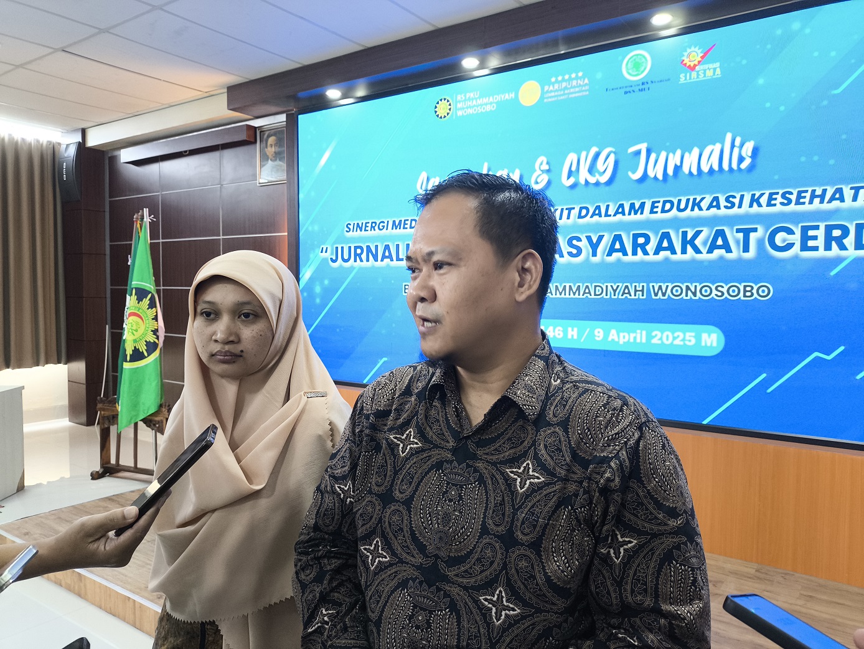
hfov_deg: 69.4
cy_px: 324
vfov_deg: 54.9
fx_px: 624
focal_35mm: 25
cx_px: 432
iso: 400
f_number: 1.7
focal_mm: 4.71
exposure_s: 1/33.3
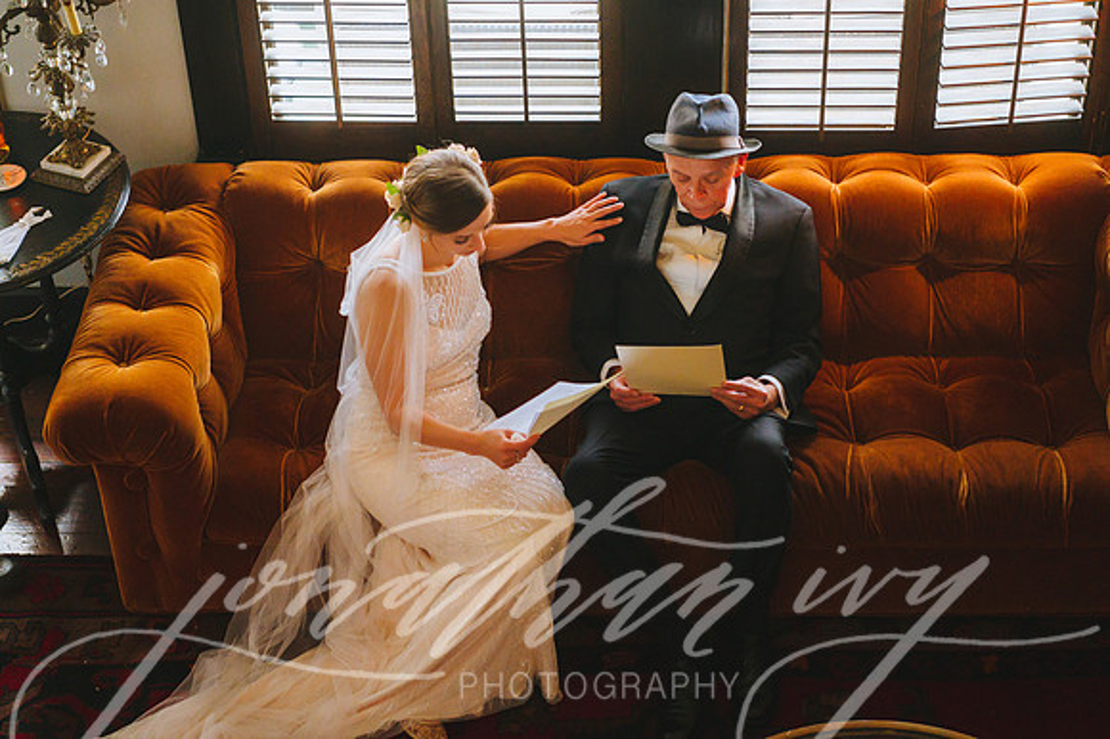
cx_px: 555
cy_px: 370
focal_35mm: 70
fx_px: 2157
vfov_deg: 19.4
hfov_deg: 28.9
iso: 6400
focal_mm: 70
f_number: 2.8
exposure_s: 1/500
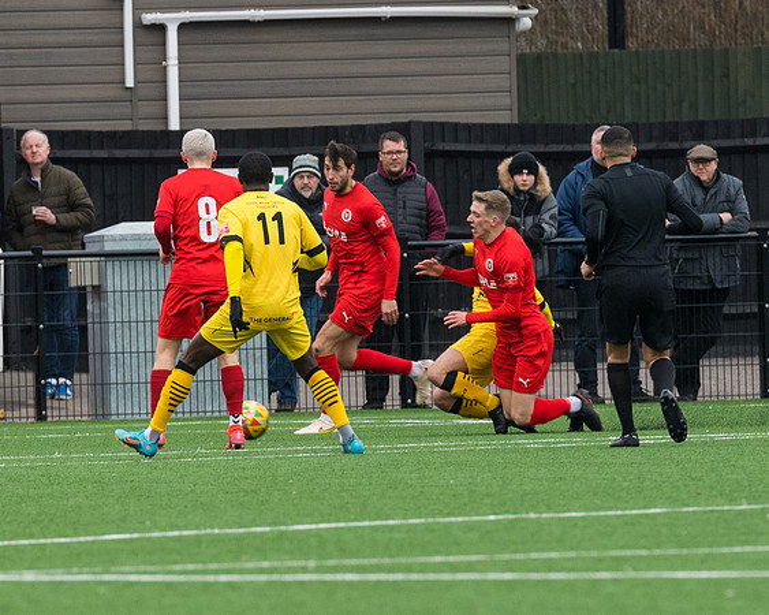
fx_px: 17420
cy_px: 411
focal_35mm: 766
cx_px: 293
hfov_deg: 2.5
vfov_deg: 2.0
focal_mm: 300
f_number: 5
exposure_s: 1/400
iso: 800
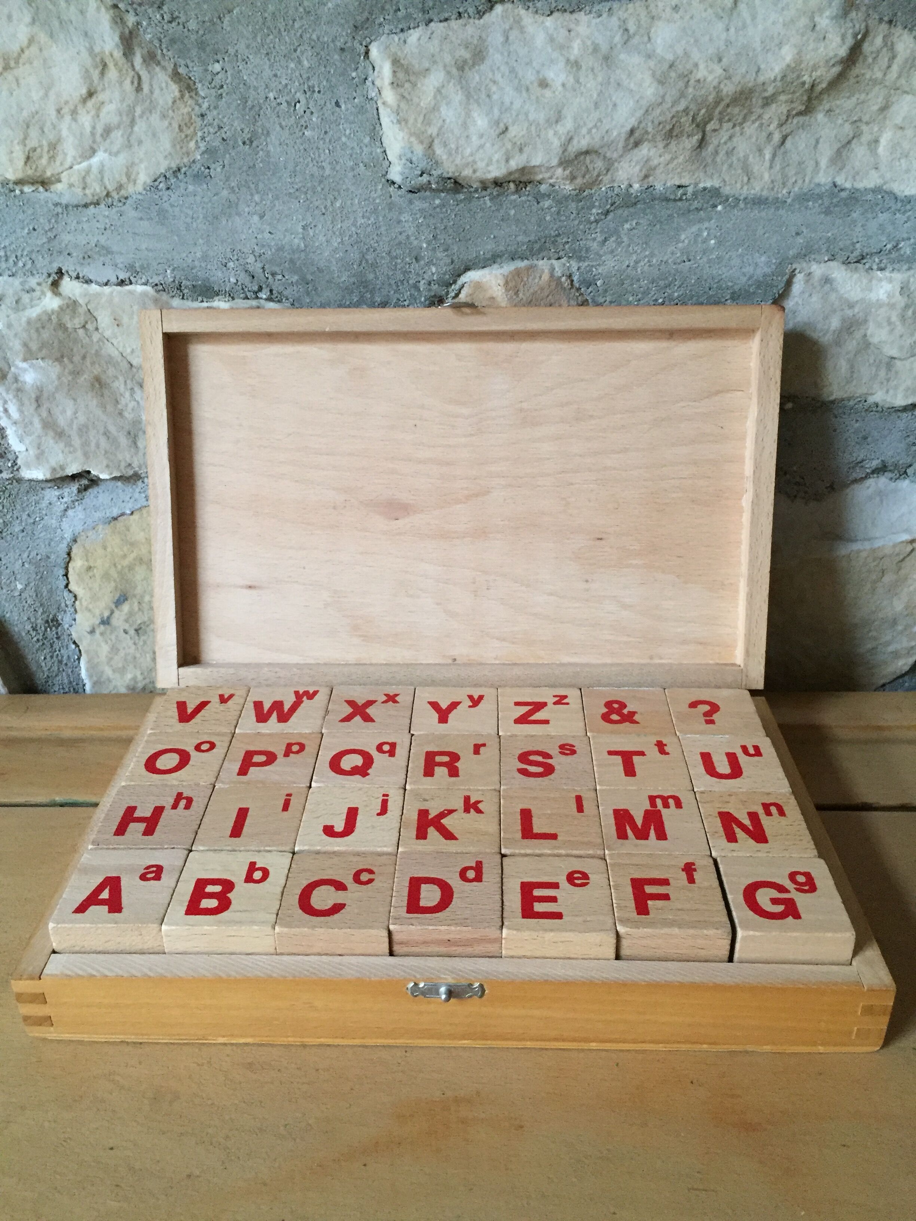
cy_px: 610
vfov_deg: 61.7
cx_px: 458
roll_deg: +1.2
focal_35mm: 29
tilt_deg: -28.0
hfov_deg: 48.2
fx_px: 1023
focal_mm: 4.15
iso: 250
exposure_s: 1/20
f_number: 2.2
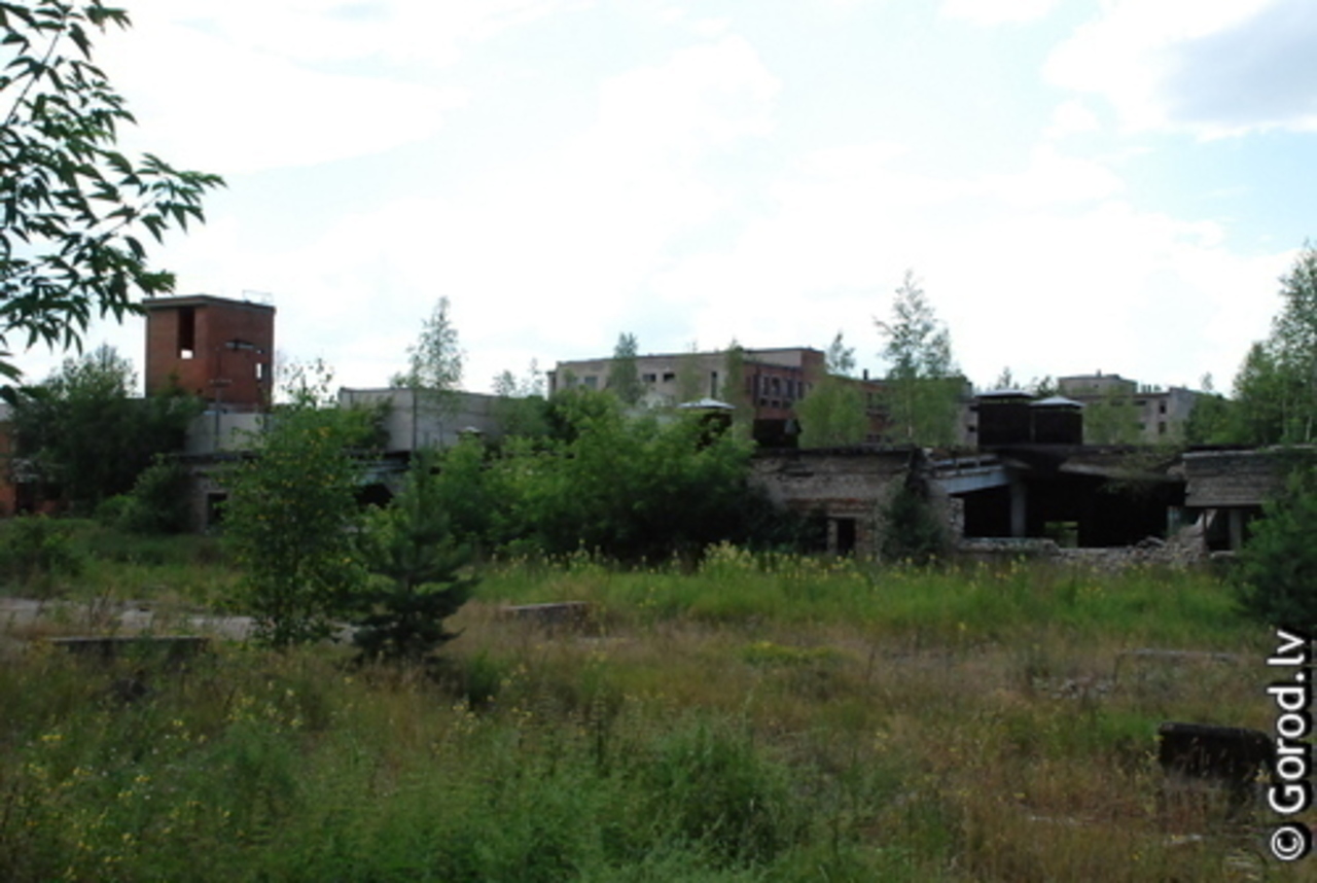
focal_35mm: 42
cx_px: 658
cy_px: 442
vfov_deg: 32.0
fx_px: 1539
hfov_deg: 46.3
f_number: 8
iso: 1250
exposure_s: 1/2000
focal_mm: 28
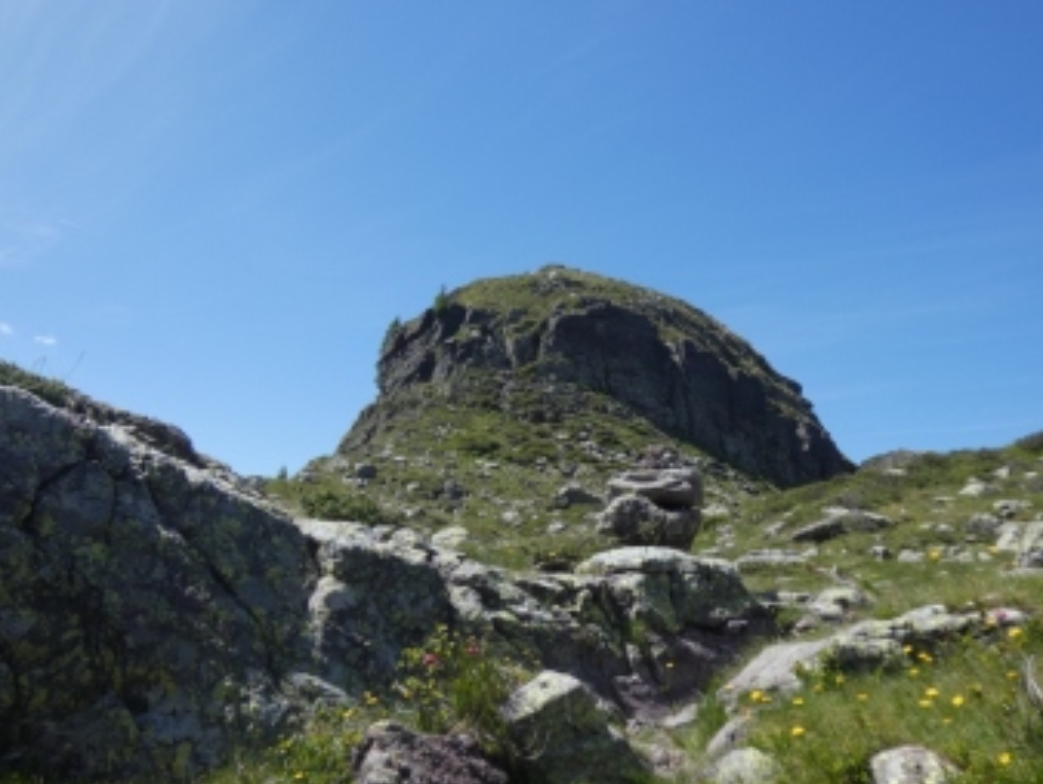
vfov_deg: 43.0
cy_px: 392
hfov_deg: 55.3
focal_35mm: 33
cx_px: 546
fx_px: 995
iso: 80
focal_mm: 5.5
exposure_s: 1/1000
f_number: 3.3
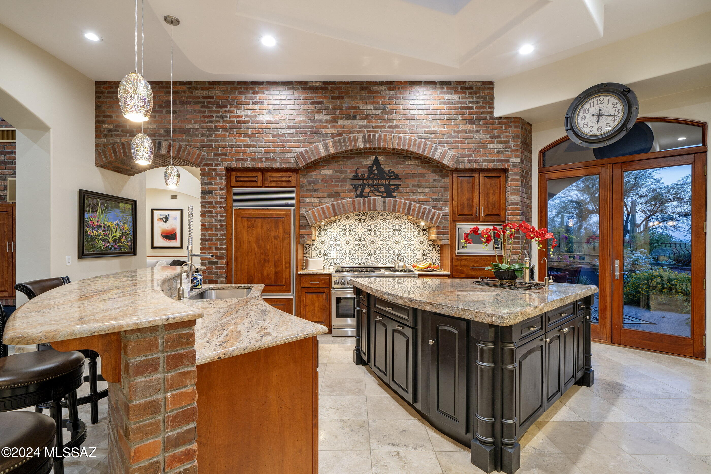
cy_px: 237
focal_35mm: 17
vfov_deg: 70.4
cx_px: 356
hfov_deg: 93.3
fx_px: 336
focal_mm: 17
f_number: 9
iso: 200
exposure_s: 1.3
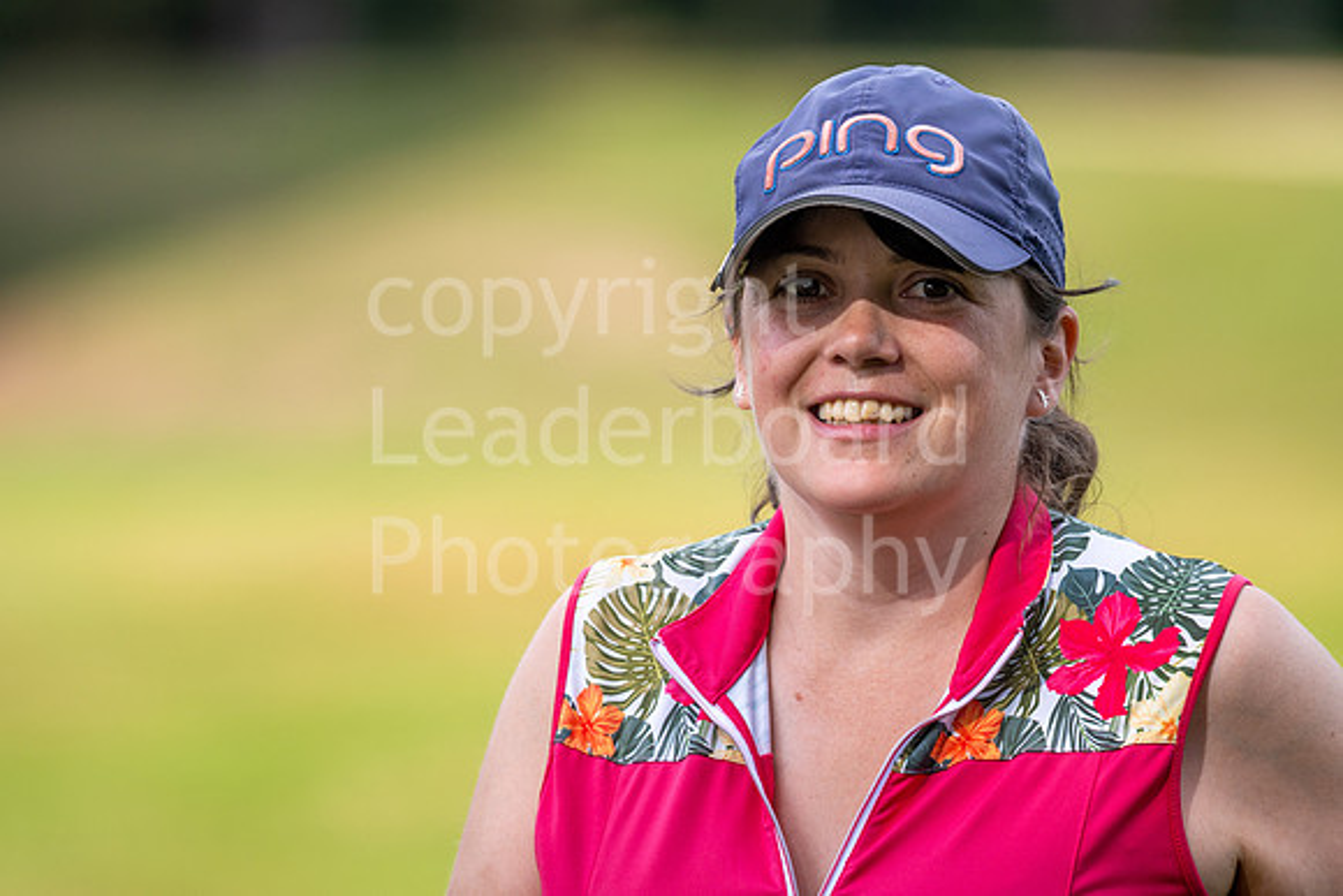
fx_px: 16791
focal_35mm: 450
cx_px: 672
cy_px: 448
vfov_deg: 3.1
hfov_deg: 4.6
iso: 100
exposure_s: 1/640
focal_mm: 300
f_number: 4.5
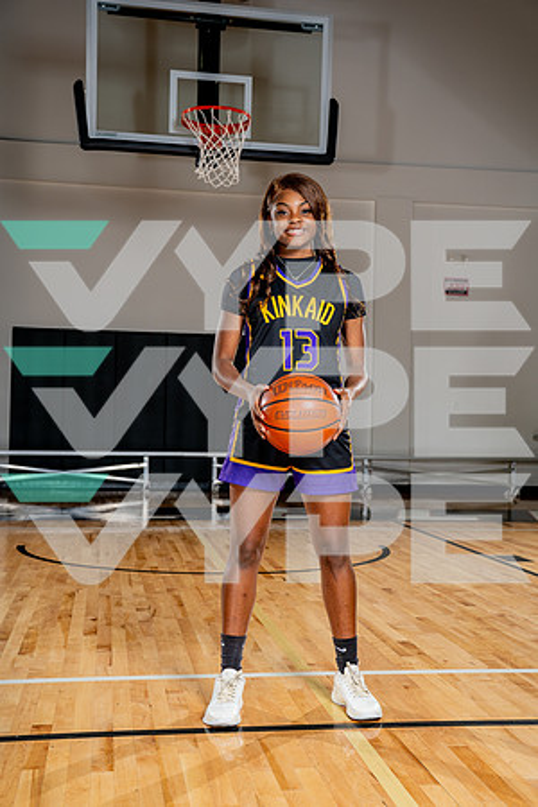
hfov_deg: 30.5
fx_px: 986
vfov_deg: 44.5
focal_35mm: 44
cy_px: 404
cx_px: 269
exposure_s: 1/250
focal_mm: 44
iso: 200
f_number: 5.6
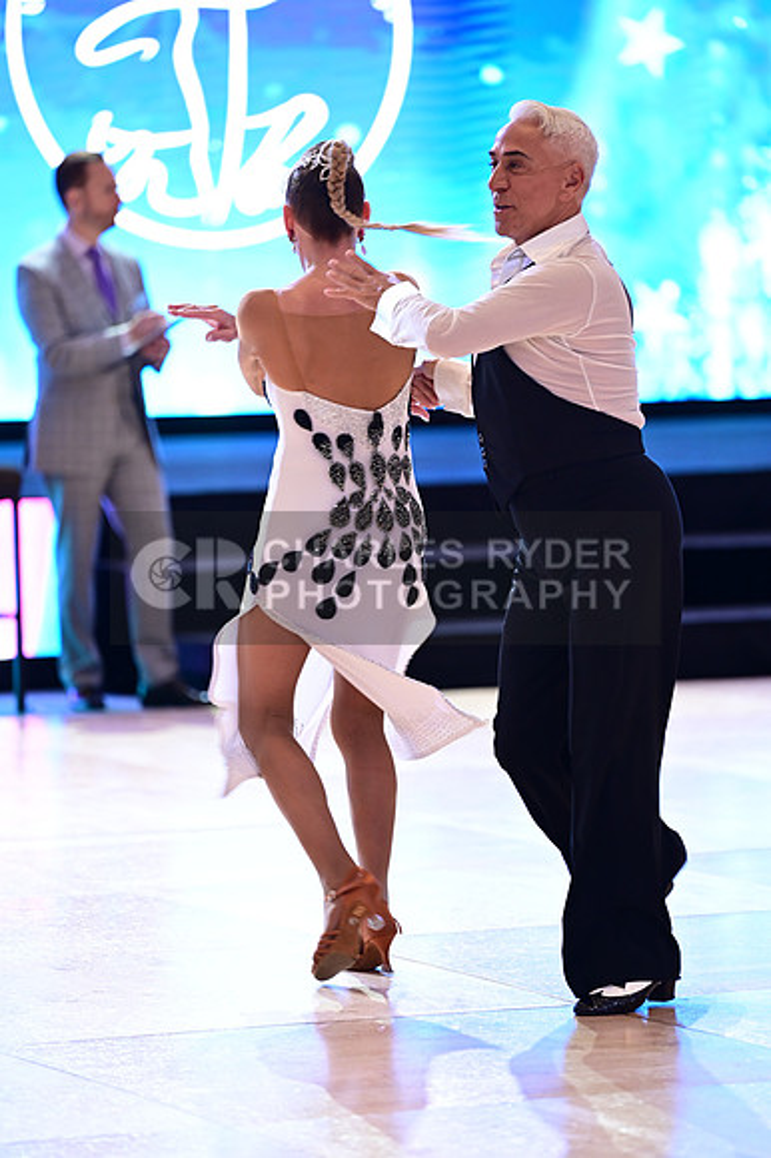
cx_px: 386
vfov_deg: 10.6
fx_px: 6271
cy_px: 579
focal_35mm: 195
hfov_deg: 7.0
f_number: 2.8
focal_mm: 195
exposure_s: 1/250
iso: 2000
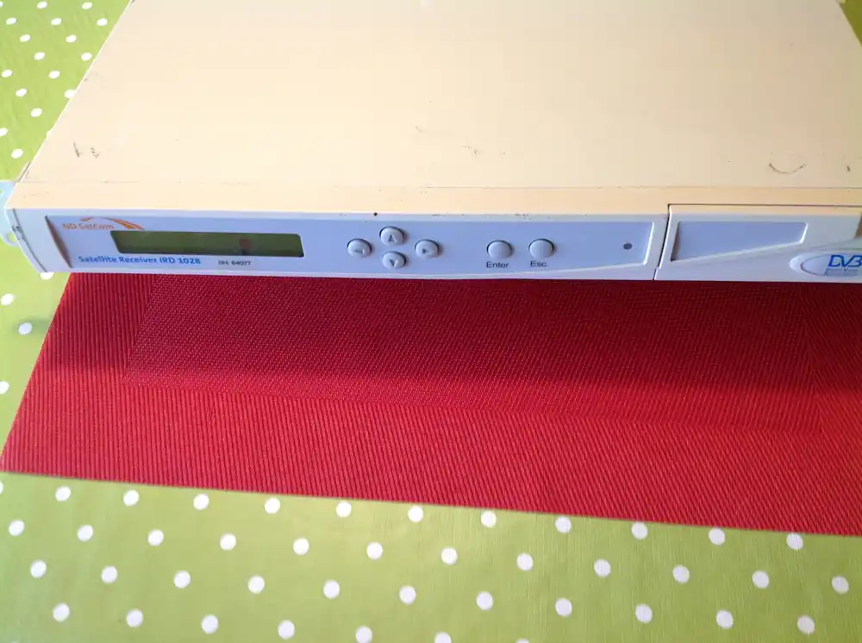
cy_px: 322
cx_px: 431
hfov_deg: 52.7
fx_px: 870
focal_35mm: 35
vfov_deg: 40.6
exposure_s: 1/17
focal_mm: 4.28
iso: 64
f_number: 2.4
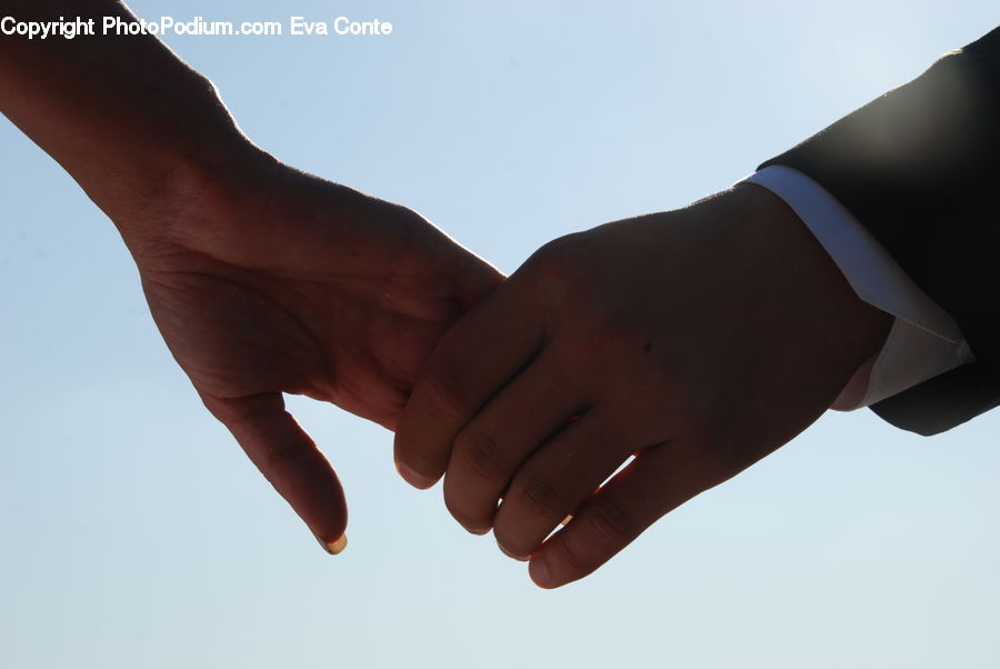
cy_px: 334
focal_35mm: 99
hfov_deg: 20.6
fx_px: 2753
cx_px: 500
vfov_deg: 13.9
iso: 100
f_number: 14
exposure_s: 1/200
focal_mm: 66
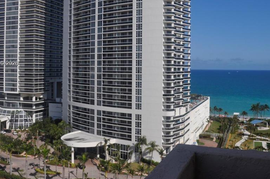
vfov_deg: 34.7
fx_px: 285
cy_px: 64
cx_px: 134
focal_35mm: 38
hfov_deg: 50.7
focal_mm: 18
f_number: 14
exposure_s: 1/200
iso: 200
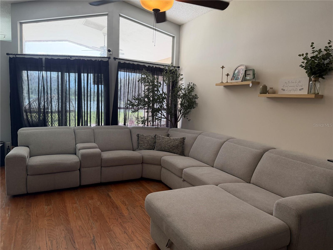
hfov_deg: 71.6
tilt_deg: -5.7
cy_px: 125
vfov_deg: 56.8
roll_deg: -2.3
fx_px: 231
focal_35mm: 24
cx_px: 166
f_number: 1.78
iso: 200
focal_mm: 6.76
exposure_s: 1/214
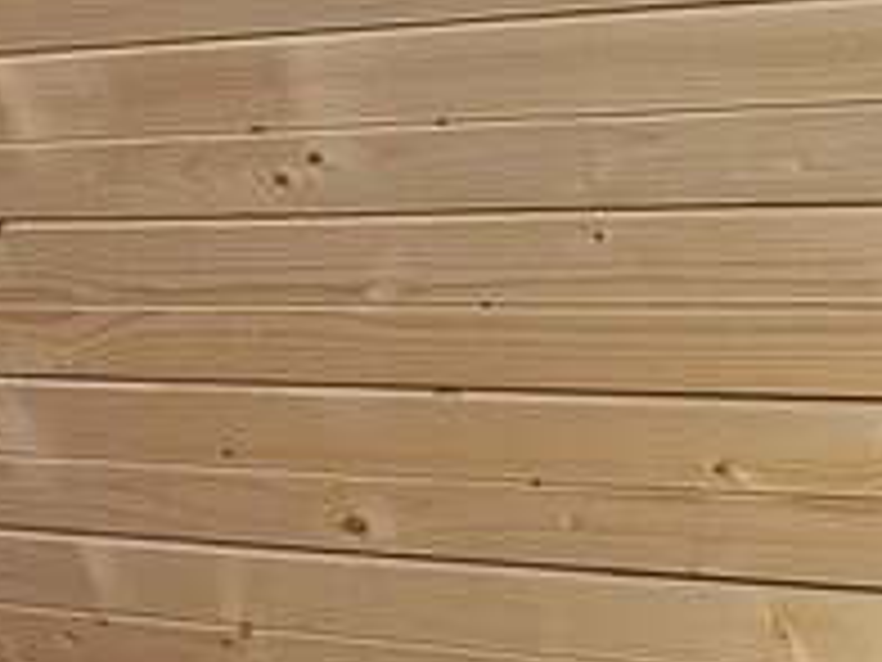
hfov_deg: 14.7
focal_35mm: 120
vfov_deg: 12.3
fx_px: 3058
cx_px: -612
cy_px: 315
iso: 400
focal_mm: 5.54
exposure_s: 1/33
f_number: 1.8
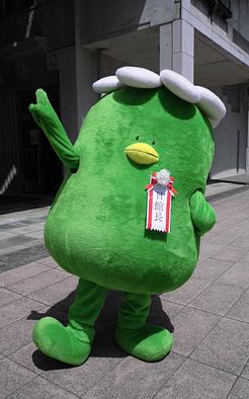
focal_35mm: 28
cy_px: 201
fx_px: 304
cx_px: 127
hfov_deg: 44.5
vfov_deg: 66.5
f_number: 8
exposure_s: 1/400
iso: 64
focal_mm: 4.6
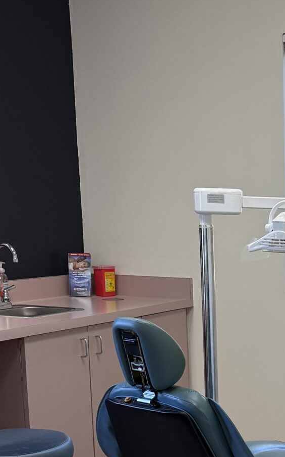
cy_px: 405
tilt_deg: -11.7
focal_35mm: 72
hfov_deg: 17.0
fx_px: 895
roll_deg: -0.6
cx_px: 376
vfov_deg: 27.6
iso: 125
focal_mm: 6.76
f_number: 1.78
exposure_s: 1/158
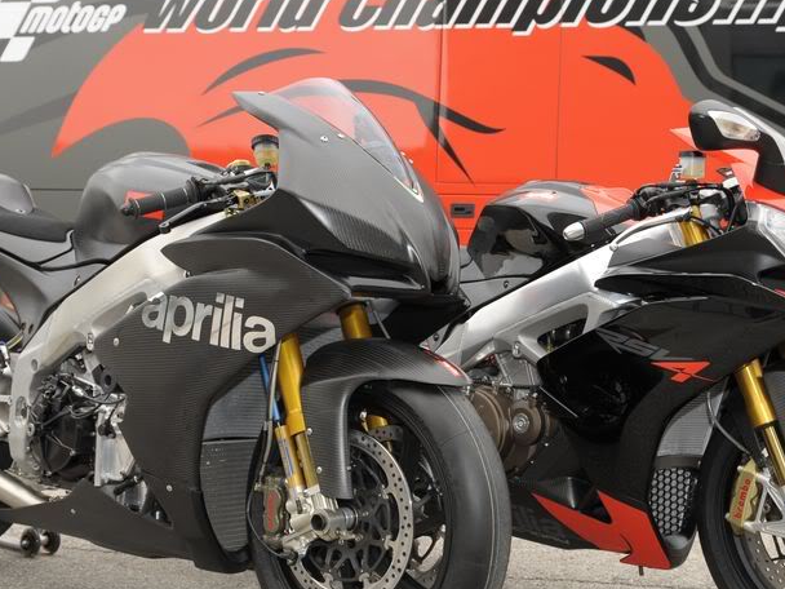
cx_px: 460
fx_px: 1111
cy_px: 308
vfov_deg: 29.7
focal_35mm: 49
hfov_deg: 38.8
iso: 200
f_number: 6.3
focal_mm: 31
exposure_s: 1/100
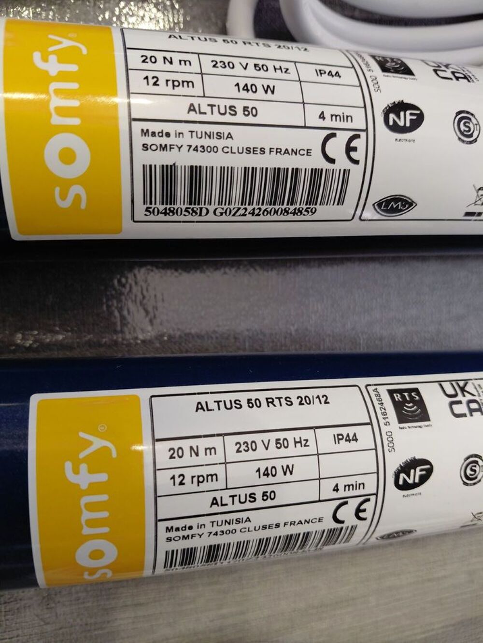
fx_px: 465
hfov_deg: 54.9
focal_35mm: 25
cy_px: 322
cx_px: 242
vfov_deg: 69.4
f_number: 1.8
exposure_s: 1/40
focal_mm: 4.69
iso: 320
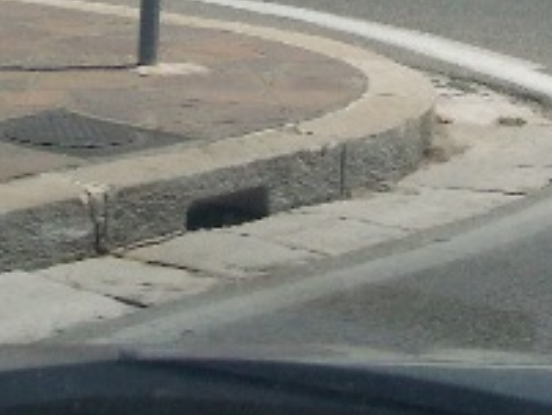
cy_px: -308
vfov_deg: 9.4
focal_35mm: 151
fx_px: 2409
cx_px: 305
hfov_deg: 13.1
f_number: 4.8
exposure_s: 1/700
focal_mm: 8
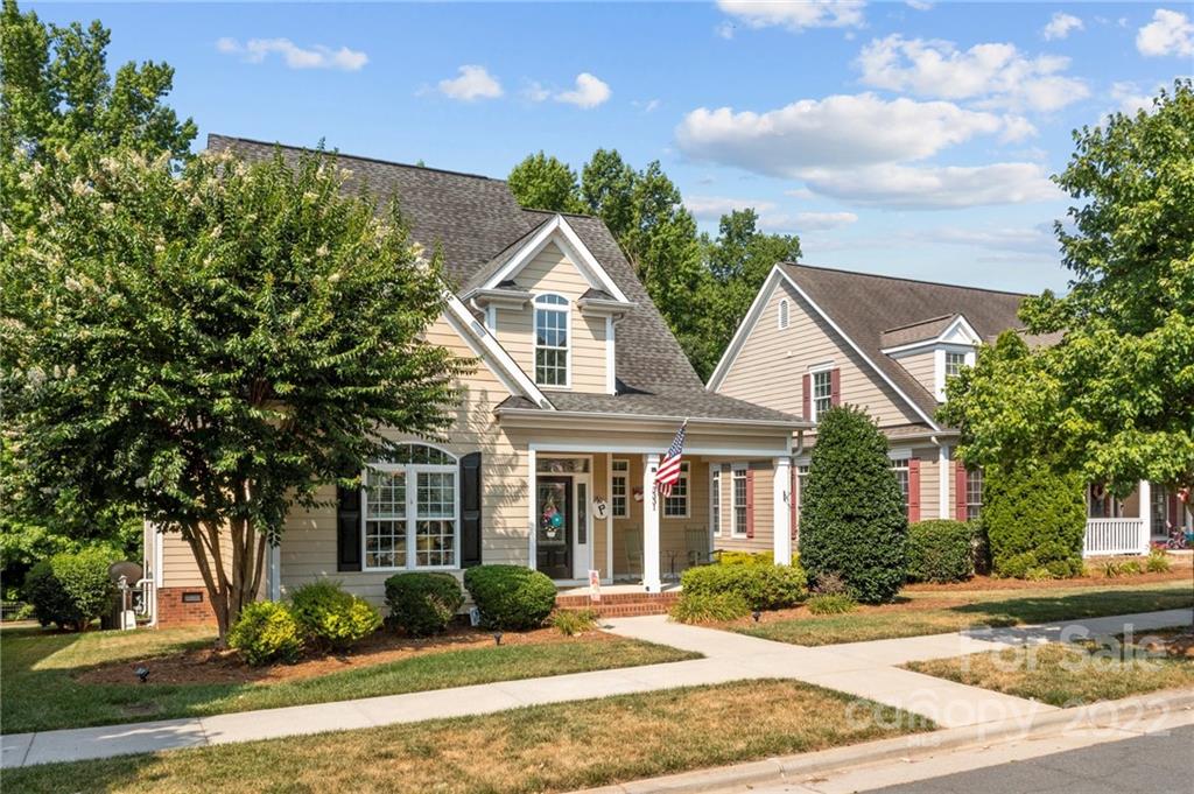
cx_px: 597
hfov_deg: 65.5
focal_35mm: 28
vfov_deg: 46.3
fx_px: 928
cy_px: 397
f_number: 6.3
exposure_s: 1/500
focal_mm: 10.26
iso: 100
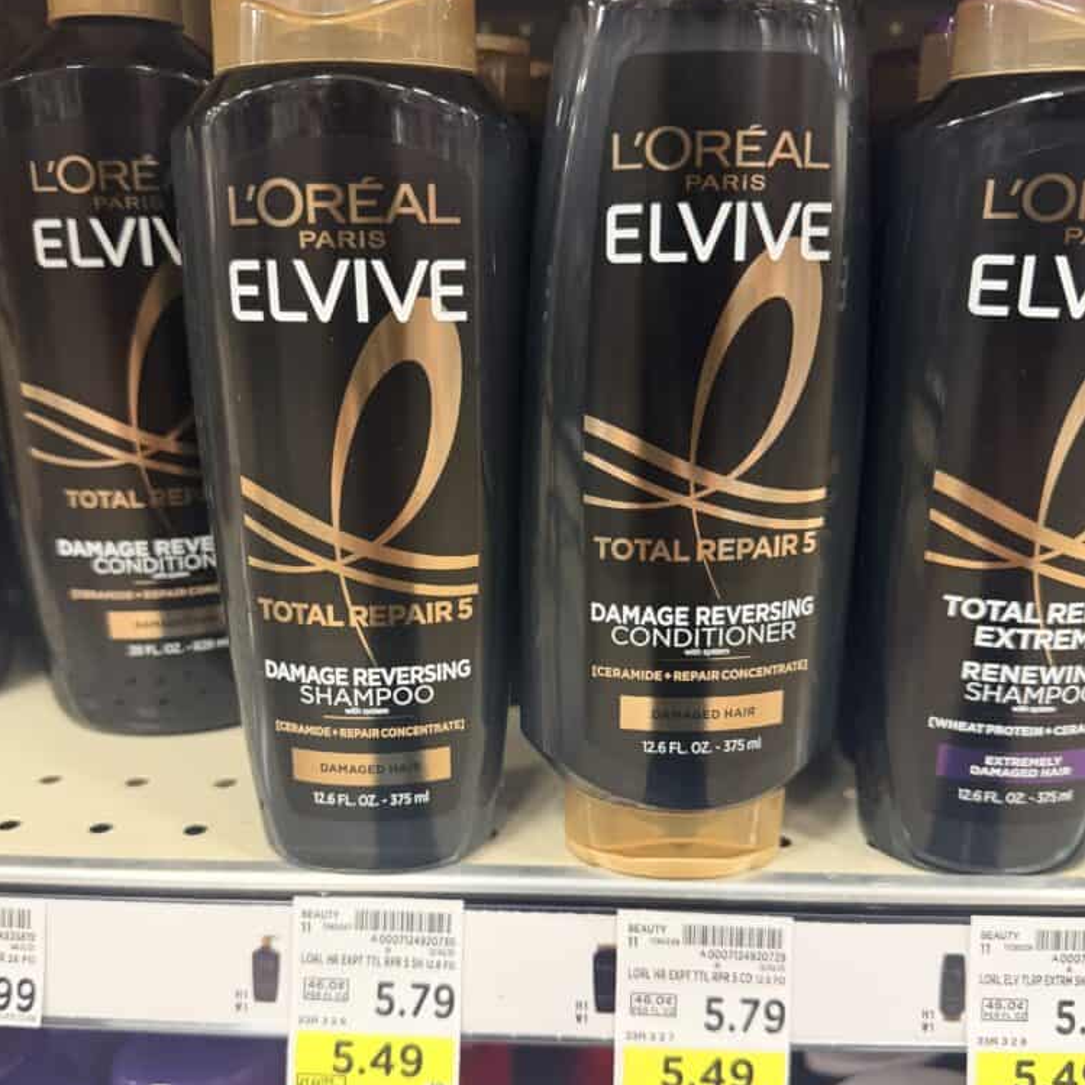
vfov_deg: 55.5
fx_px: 1028
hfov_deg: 55.6
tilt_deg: -20.5
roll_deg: -0.5
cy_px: 613
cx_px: 530
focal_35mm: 29
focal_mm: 6.76
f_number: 1.78
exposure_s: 1/60
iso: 200
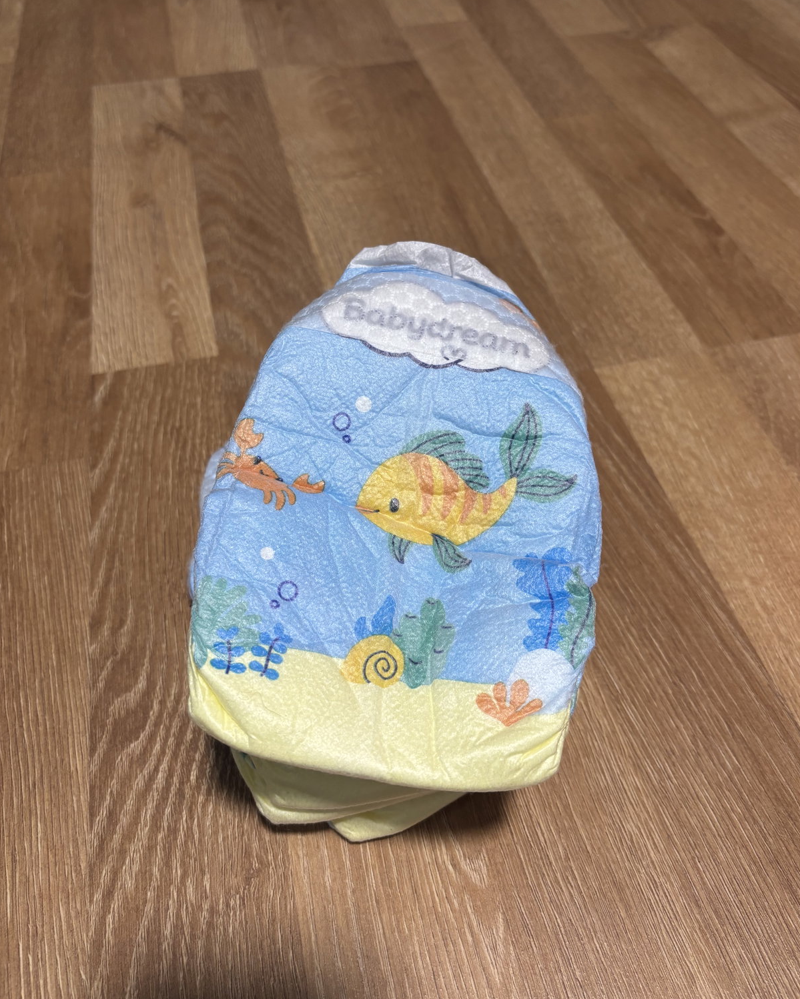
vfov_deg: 62.1
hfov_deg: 51.5
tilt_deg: -48.5
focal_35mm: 28
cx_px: 411
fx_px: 828
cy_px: 456
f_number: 1.6
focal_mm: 5.96
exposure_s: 1/50
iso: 160
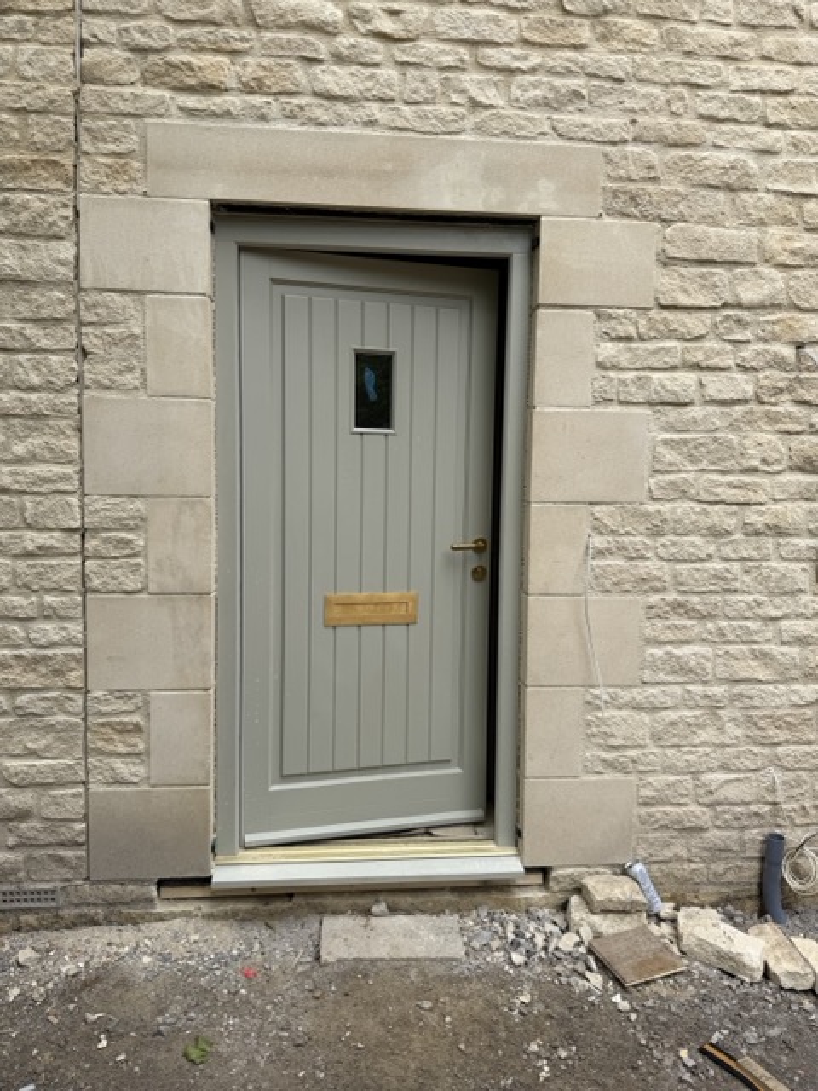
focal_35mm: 24
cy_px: 546
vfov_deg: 71.6
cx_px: 409
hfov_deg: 56.8
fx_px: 756
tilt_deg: -4.9
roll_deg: +0.8
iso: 80
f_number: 1.78
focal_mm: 6.76
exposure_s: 1/1437
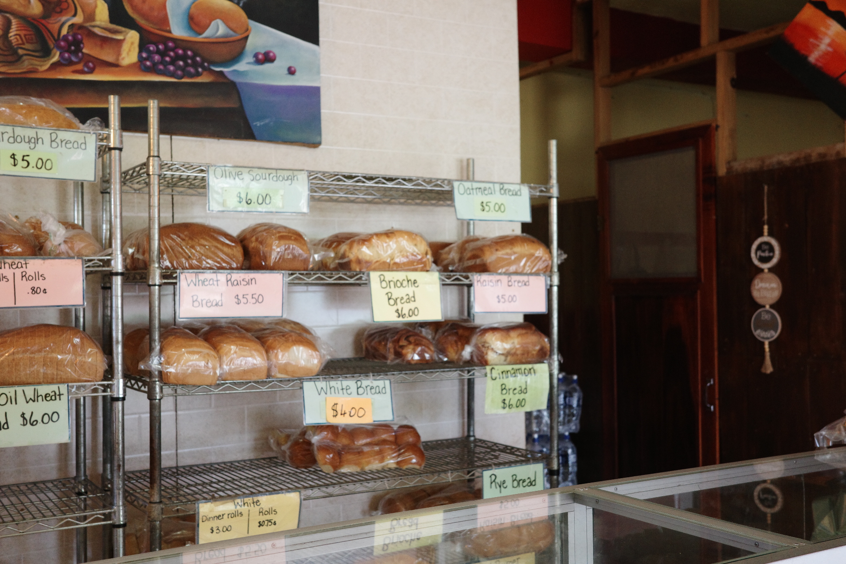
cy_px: 282
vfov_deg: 33.4
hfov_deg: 48.5
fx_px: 940
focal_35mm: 40
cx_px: 423
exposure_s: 1/40
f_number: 4
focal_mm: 26
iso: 1600
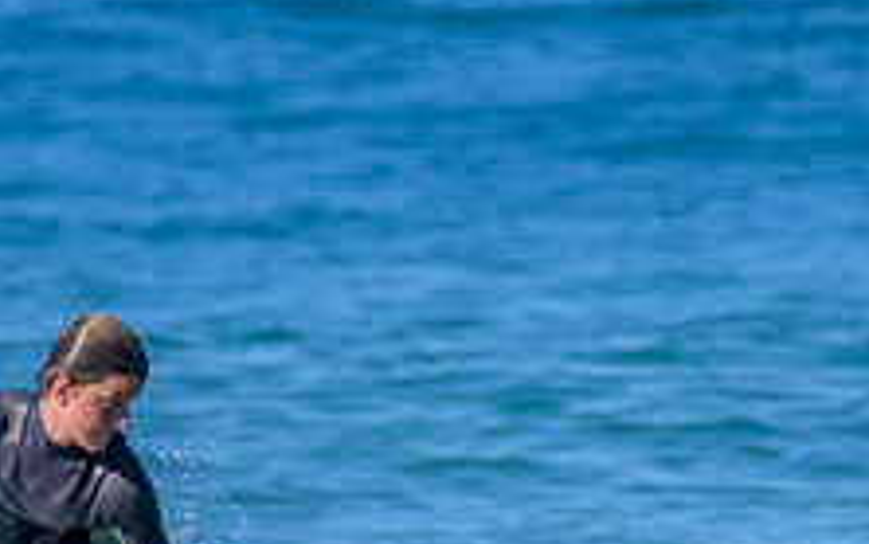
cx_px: 237
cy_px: 515
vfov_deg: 0.6
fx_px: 48551
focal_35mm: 2049
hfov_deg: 1.0
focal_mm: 560
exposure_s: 1/2000
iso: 500
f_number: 8
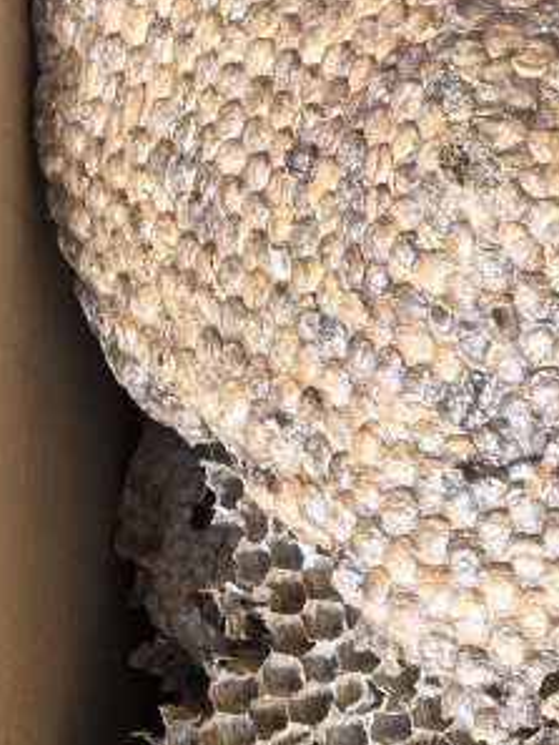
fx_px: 2625
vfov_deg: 16.0
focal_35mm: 122
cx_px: 820
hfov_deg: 11.7
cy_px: 598
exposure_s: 1/109
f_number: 2
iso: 50
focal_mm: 5.75
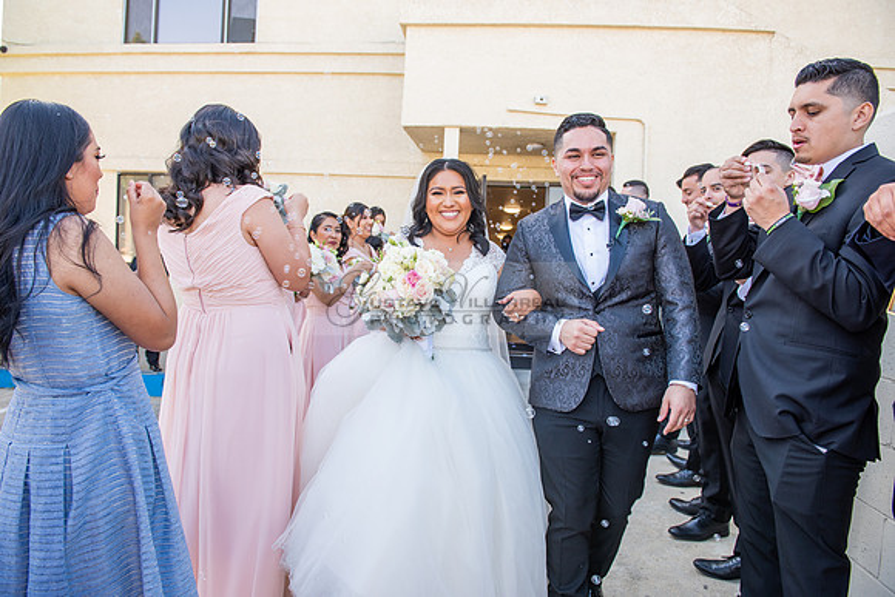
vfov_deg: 53.2
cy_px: 298
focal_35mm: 24
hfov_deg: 73.7
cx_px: 448
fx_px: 597
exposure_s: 1/200
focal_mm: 24
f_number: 4.5
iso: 200
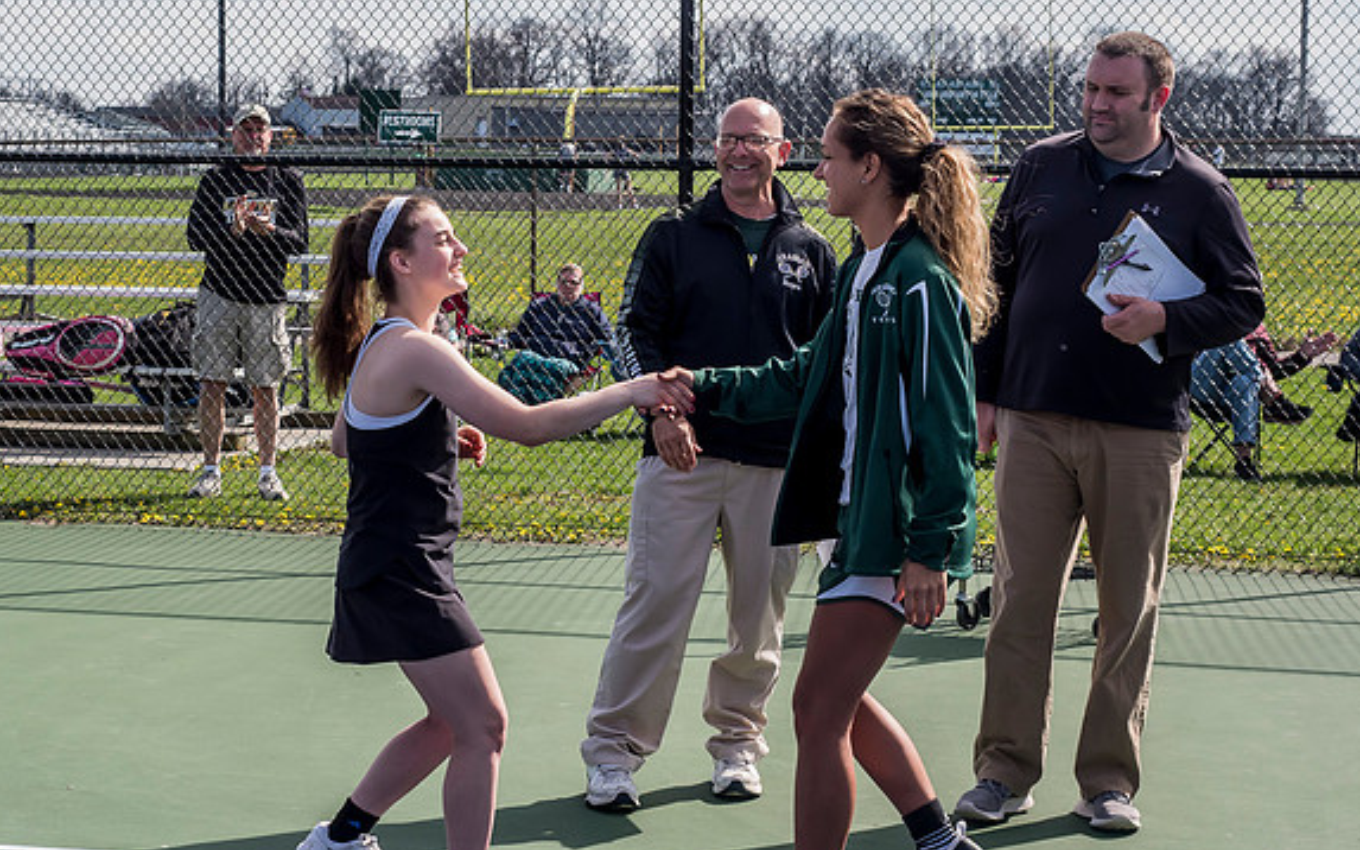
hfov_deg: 23.0
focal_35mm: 90
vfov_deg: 14.5
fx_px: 3335
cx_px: 561
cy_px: 426
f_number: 5
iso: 400
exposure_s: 1/1000
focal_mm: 34
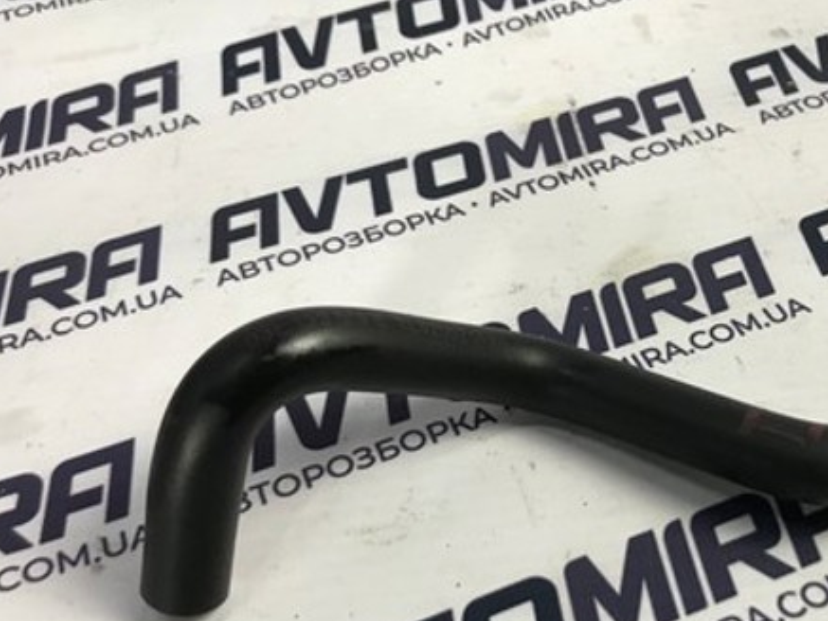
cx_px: 529
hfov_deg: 45.3
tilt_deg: -50.8
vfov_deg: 35.1
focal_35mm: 41
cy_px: 362
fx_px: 981
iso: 32
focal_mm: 3.99
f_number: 1.8
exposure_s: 1/33
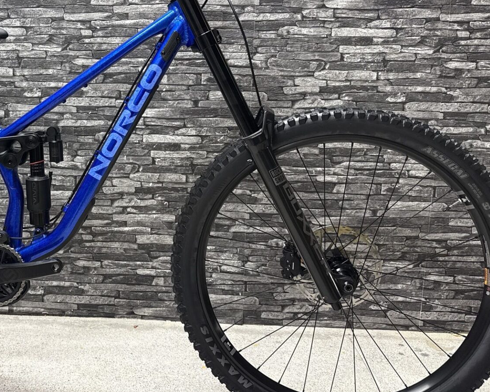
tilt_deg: -9.4
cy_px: 124
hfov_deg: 44.1
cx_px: 116
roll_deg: -0.5
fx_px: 580
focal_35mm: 40
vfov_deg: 36.9
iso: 200
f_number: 1.78
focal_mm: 6.76
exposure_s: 1/100
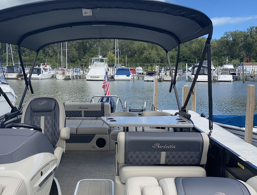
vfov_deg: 43.2
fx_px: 246
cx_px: 110
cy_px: 97
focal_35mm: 33
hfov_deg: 54.9
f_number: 1.8
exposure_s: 1/1701
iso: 32
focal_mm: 4.25
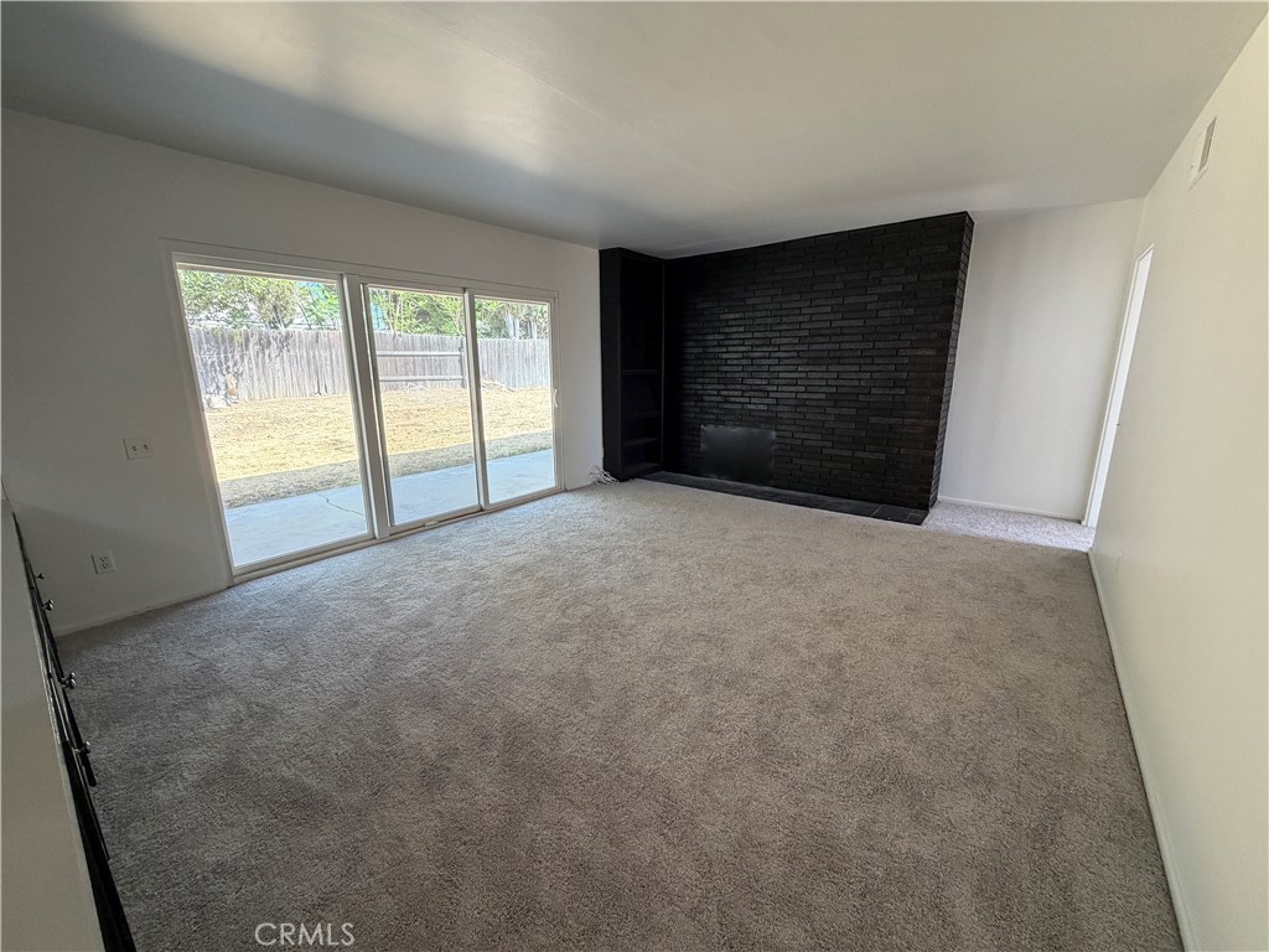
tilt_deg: -12.9
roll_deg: +0.7
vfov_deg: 85.7
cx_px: 634
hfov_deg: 102.1
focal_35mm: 14
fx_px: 513
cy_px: 476
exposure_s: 1/121
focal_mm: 2.22
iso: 200
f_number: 2.2
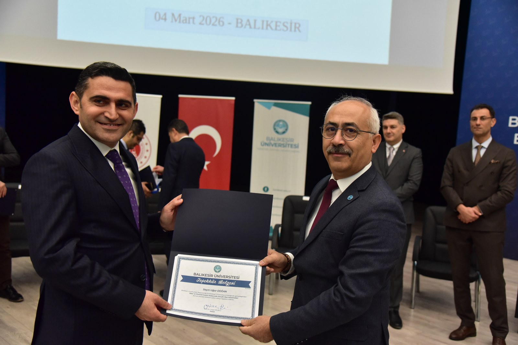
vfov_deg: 37.9
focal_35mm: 35
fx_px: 504
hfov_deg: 54.4
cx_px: 259
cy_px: 172
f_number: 4
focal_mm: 35
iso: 3200
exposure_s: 1/200
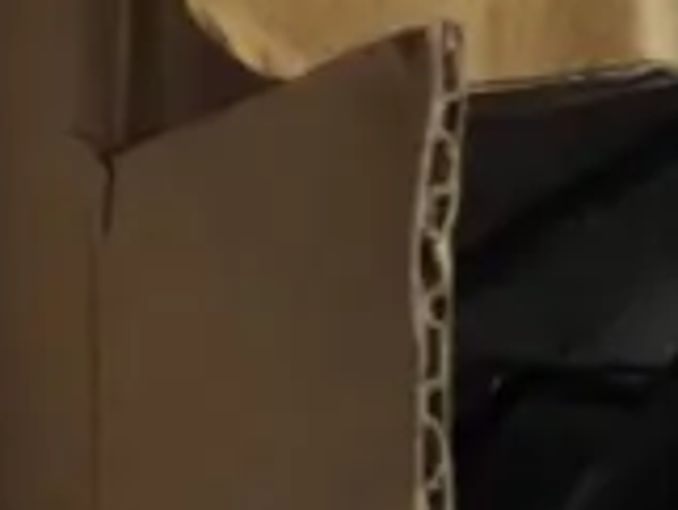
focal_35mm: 191
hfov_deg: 8.9
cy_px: 312
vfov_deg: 7.8
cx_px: -1209
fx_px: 3744
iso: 2500
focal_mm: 15
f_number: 5.6
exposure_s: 1/200
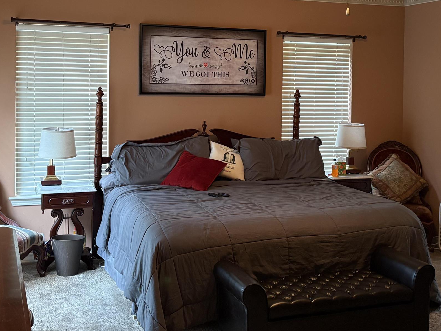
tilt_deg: -0.6
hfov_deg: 38.2
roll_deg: -0.7
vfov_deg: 28.8
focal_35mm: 50
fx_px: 637
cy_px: 93
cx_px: 240
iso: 250
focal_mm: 5.96
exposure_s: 1/60
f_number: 1.6
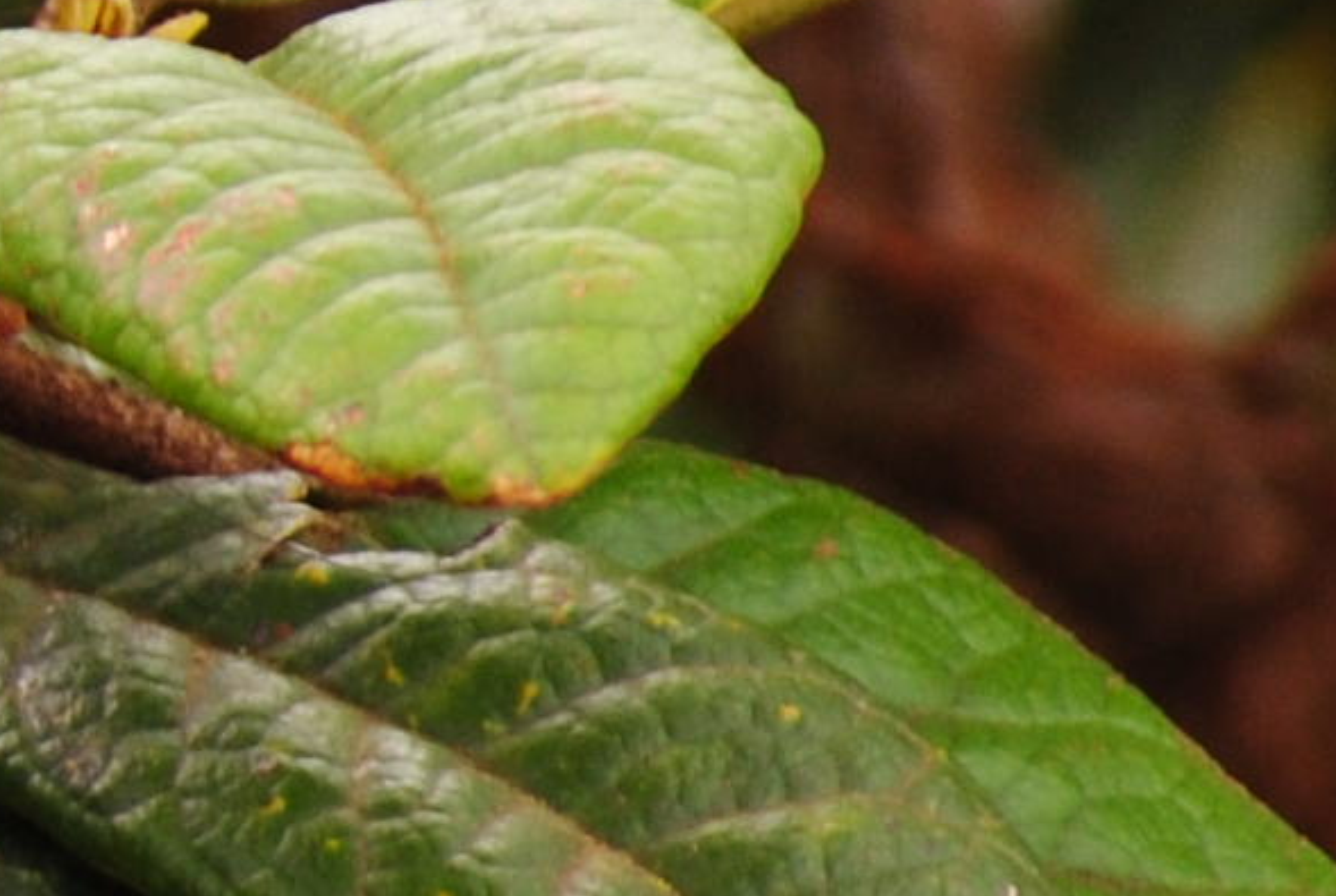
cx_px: -2717
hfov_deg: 1.0
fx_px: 73274
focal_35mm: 1971
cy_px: -501
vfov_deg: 0.7
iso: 200
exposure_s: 1/125
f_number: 8
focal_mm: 200
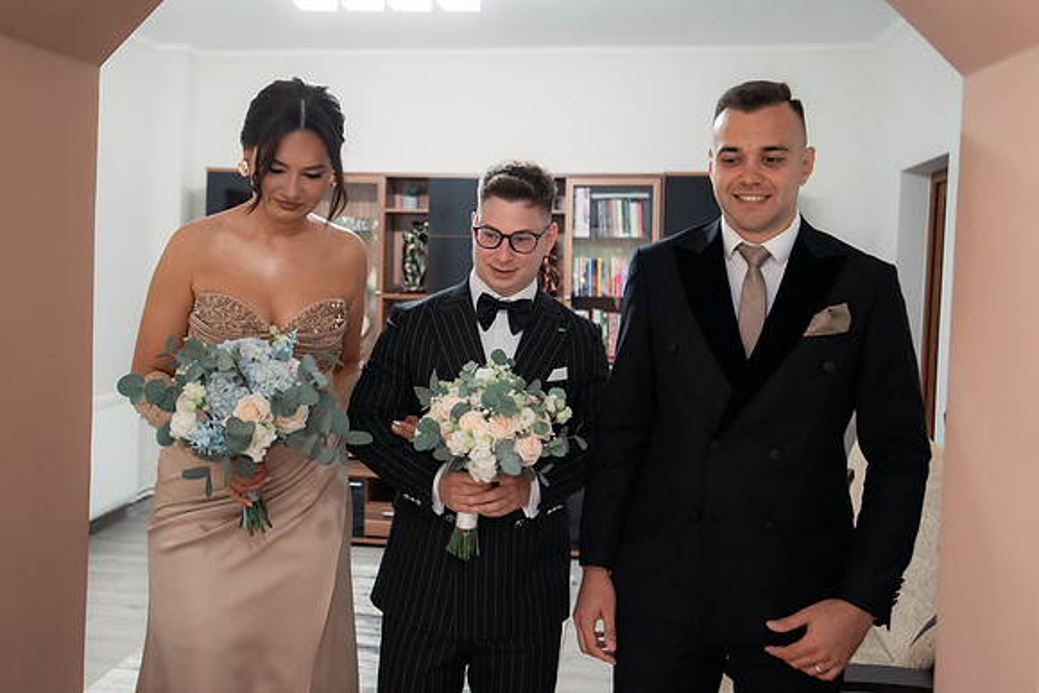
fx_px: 1085
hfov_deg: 51.0
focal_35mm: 38
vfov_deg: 35.4
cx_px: 444
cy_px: 295
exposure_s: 1/200
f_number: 2.8
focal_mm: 30
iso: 1600
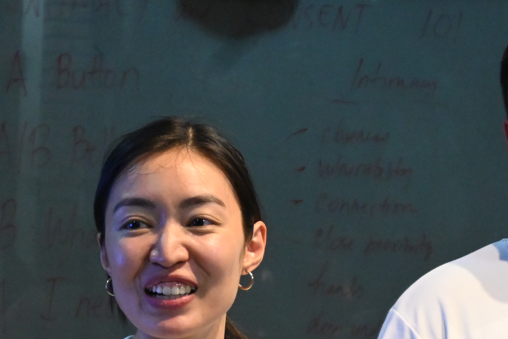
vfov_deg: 6.7
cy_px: 358
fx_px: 2879
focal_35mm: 204
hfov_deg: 10.1
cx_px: 283
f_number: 6.3
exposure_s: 1/80
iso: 3200
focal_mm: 50
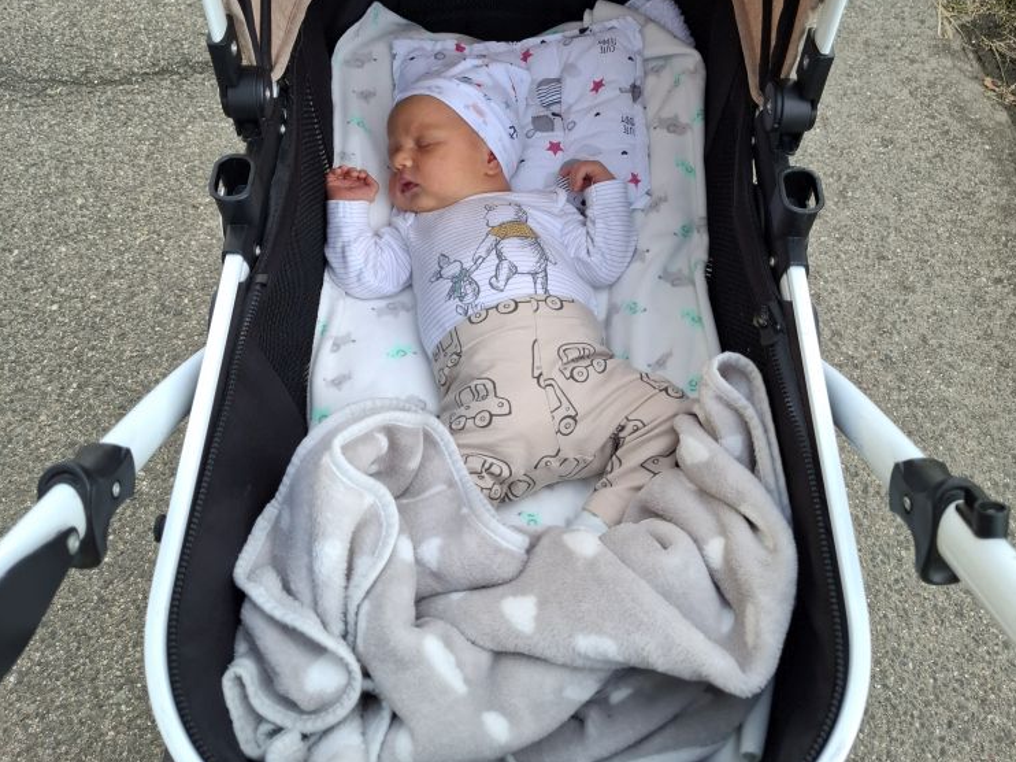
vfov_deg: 45.3
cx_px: 508
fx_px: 910
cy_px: 321
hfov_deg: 58.4
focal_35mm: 31
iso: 50
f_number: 1.8
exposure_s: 1/189
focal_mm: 5.54
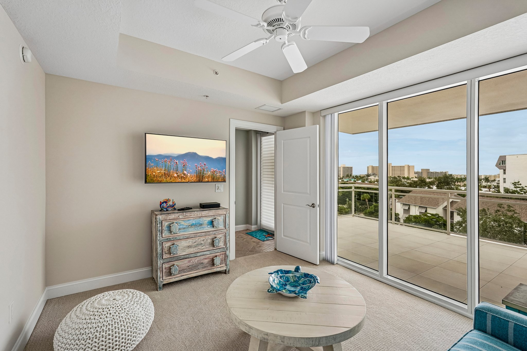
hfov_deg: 96.7
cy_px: 176
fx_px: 234
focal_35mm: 16
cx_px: 264
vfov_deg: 73.7
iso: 400
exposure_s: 1/125
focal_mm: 16
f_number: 8
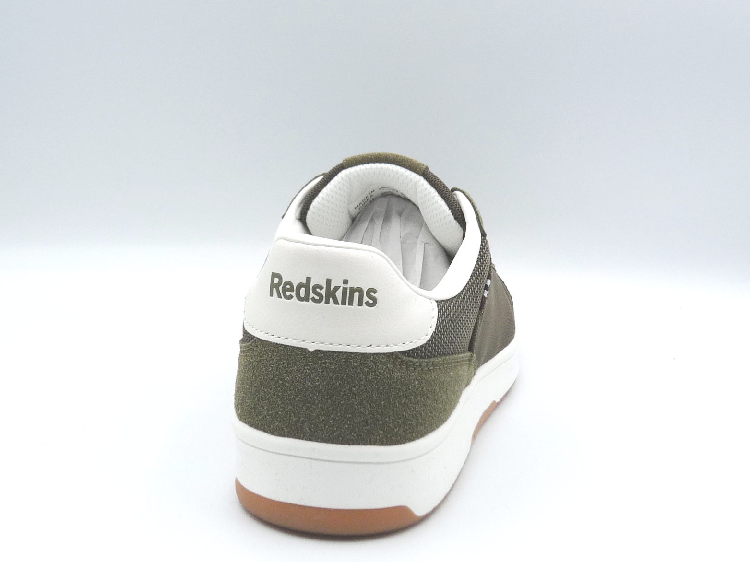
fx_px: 932
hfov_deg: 43.9
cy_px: 278
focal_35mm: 43
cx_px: 373
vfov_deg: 33.6
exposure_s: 1/200
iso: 100
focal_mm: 4.8
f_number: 5
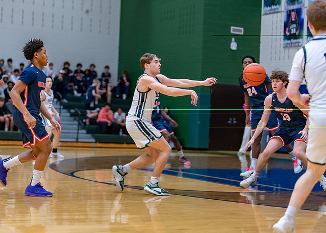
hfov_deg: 27.6
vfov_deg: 20.0
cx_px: 111
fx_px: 659
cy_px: 111
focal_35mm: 71
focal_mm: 50
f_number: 1.2
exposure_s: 1/1250
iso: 800
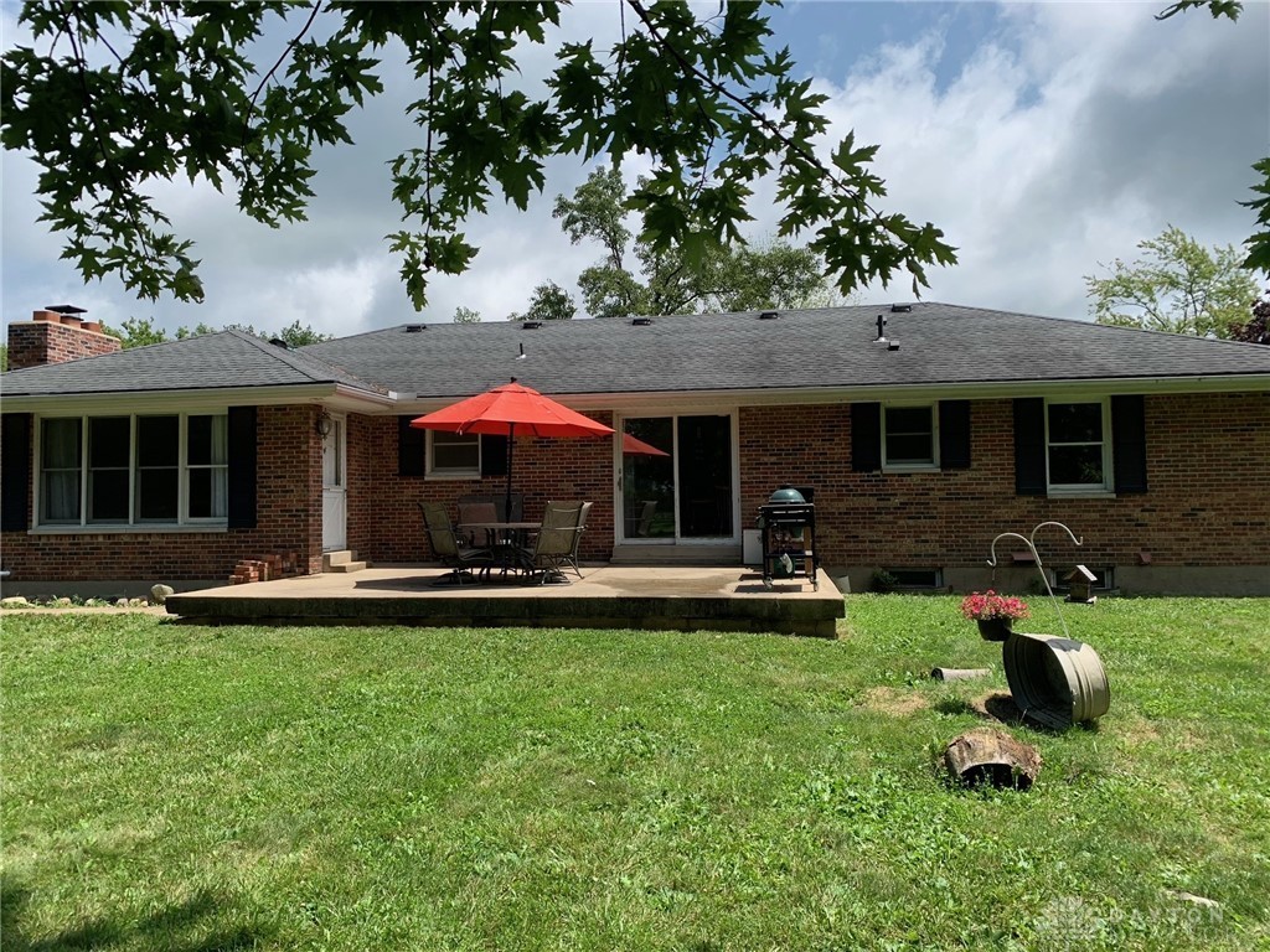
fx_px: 954
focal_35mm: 26
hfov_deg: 67.3
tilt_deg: +1.9
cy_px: 476
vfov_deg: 53.1
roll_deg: +0.9
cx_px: 635
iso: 25
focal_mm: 4.25
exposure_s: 1/1314
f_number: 1.8
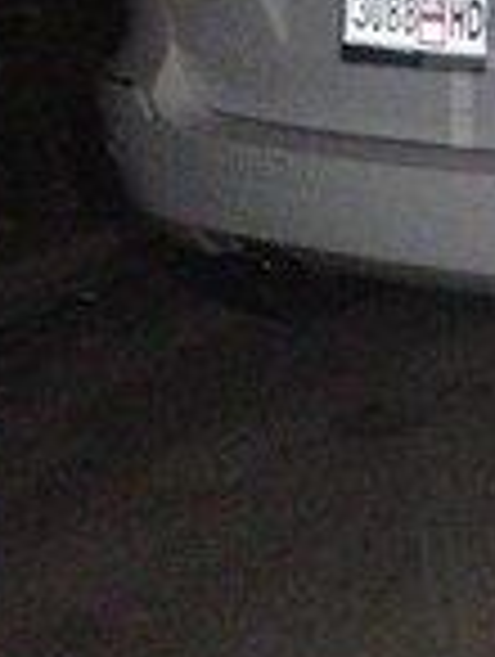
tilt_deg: -17.1
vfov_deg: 17.3
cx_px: 770
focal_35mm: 112
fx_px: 2129
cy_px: 99
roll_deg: -0.4
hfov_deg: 12.5
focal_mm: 4.12
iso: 800
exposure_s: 1/16
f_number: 2.4
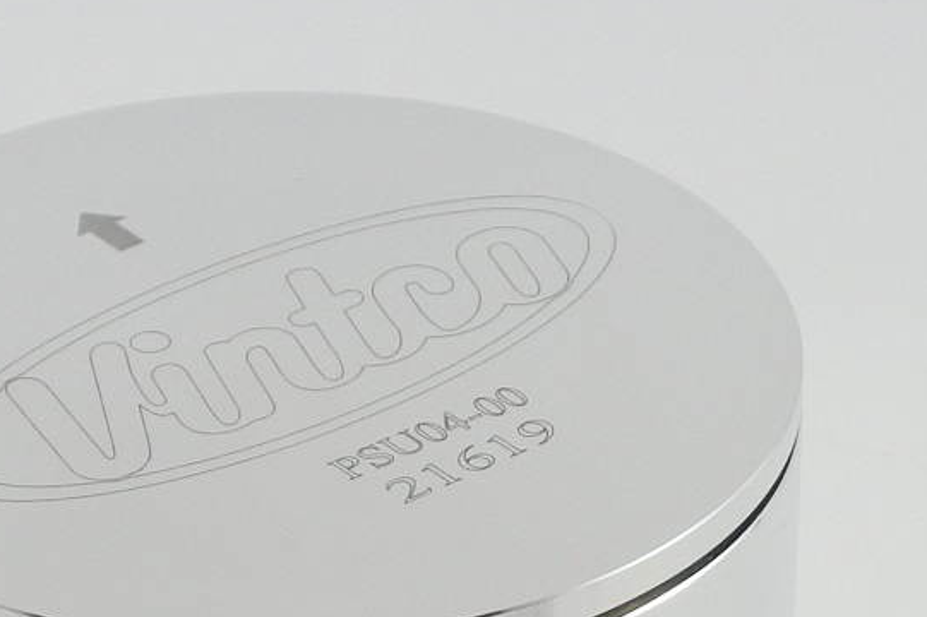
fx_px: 2985
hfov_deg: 17.6
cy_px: 744
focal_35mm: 116
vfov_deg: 11.6
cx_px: 259
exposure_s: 1/200
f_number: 4.2
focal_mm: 14.7
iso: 400
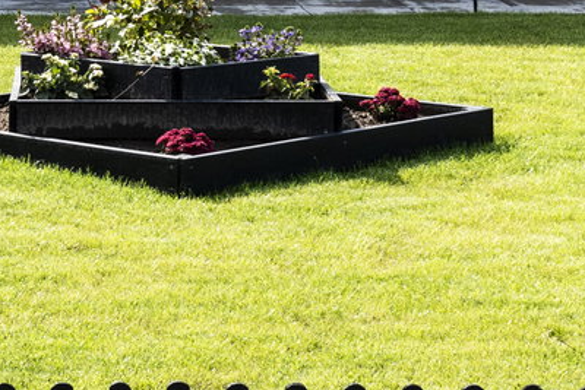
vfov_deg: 6.6
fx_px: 3316
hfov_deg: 10.0
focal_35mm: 204
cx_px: -12
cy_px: -205
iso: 200
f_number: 8
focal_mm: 34
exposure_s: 1/250
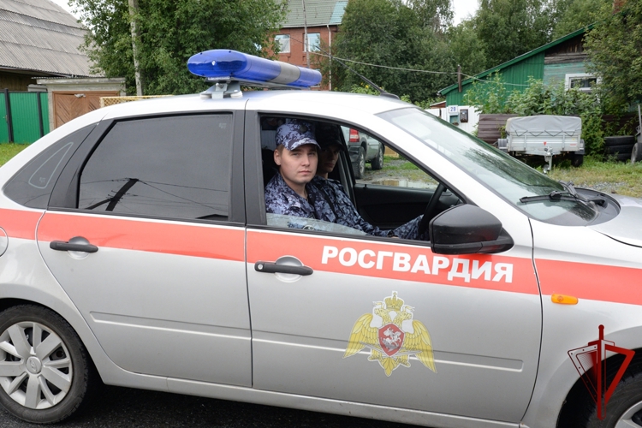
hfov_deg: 54.4
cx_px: 321
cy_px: 214
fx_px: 624
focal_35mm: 35
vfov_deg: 37.9
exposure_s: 1/500
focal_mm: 35
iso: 2000
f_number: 13
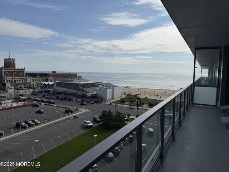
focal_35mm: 24
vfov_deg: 56.8
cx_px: 114
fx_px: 159
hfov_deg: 71.6
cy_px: 86
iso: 64
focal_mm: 6.76
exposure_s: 1/22727
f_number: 1.78
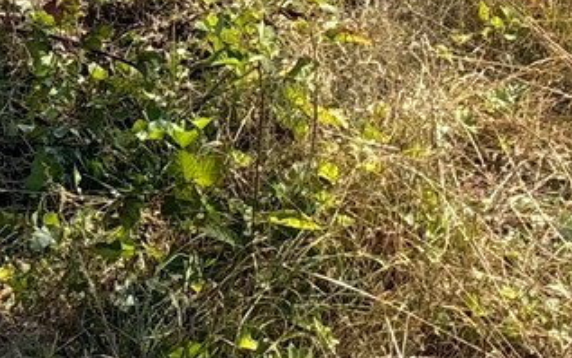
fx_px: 2166
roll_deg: +0.5
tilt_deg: -0.2
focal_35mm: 139
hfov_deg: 14.9
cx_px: 85
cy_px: -635
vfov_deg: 8.3
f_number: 1.6
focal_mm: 5.96
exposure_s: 1/2778
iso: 50
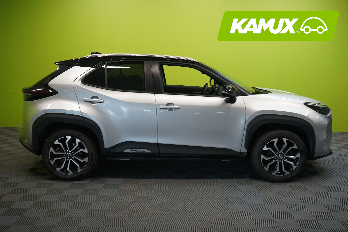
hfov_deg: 49.6
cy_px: 116
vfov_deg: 34.2
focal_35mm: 39
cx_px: 174
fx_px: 377
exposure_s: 1/30
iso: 1600
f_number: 7.1
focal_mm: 39
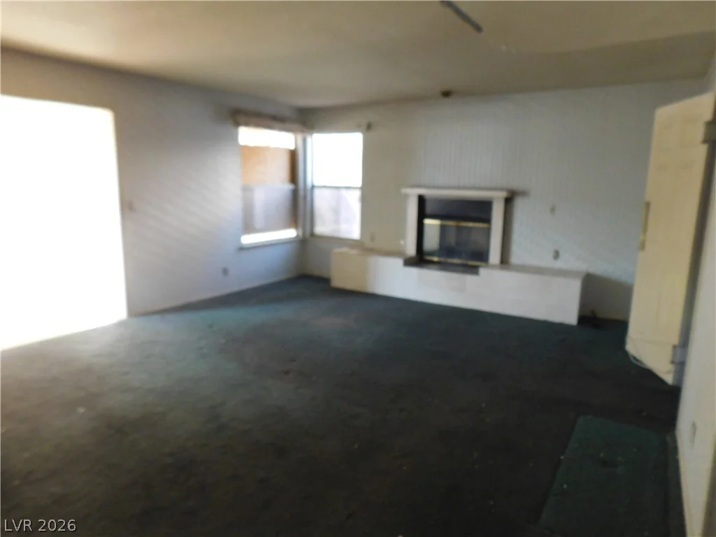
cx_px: 358
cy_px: 268
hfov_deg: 73.9
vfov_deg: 58.9
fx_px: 476
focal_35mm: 23
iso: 360
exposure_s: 1/30
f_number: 3
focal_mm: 4
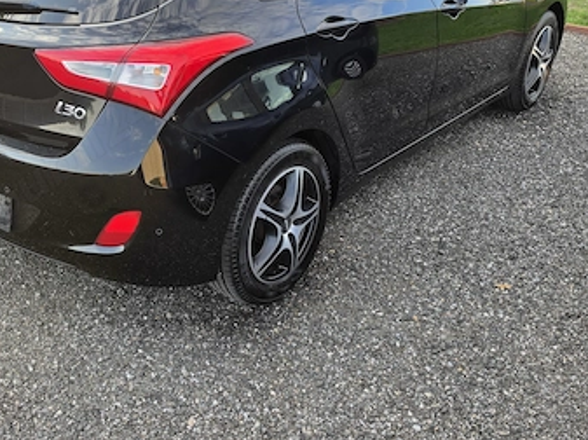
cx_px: 222
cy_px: 157
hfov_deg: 45.4
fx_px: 696
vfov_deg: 34.8
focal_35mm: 41
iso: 32
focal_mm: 6.5
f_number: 1.4
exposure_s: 1/359
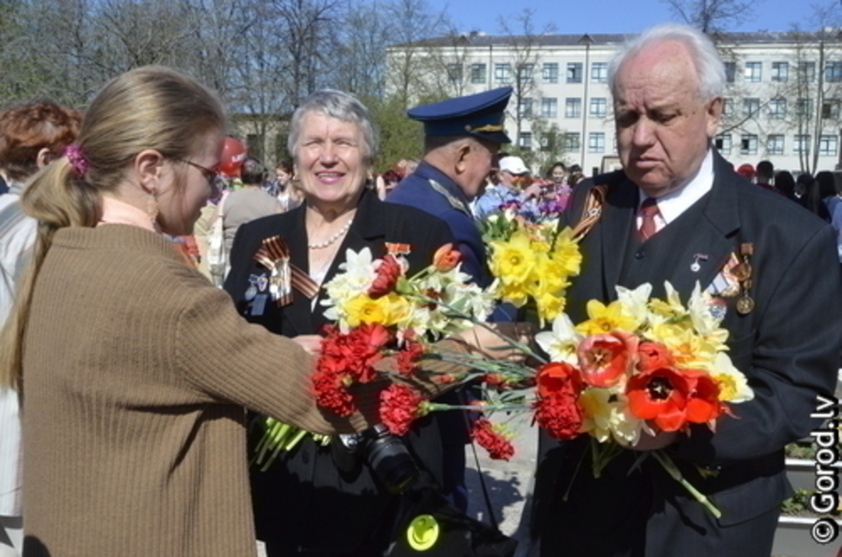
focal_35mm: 36
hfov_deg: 53.2
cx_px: 421
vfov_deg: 36.7
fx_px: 840
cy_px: 278
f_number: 22
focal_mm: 24
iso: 900
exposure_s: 1/250
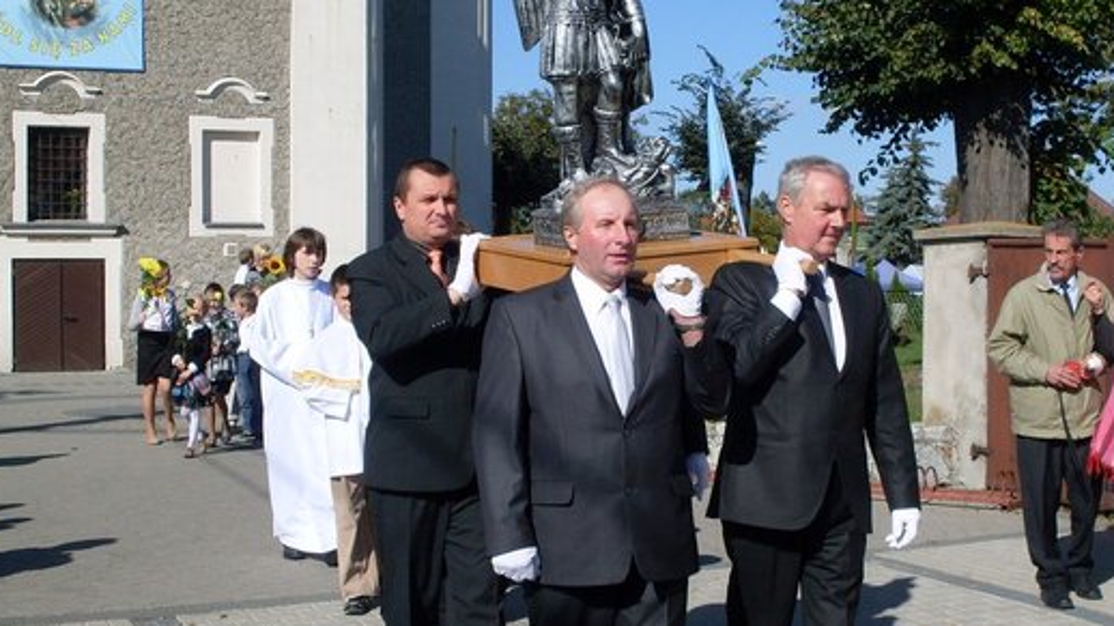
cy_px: 352
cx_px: 667
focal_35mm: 67
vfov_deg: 18.0
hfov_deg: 31.4
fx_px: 1978
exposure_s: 1/250
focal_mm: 8.1
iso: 80
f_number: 9.1
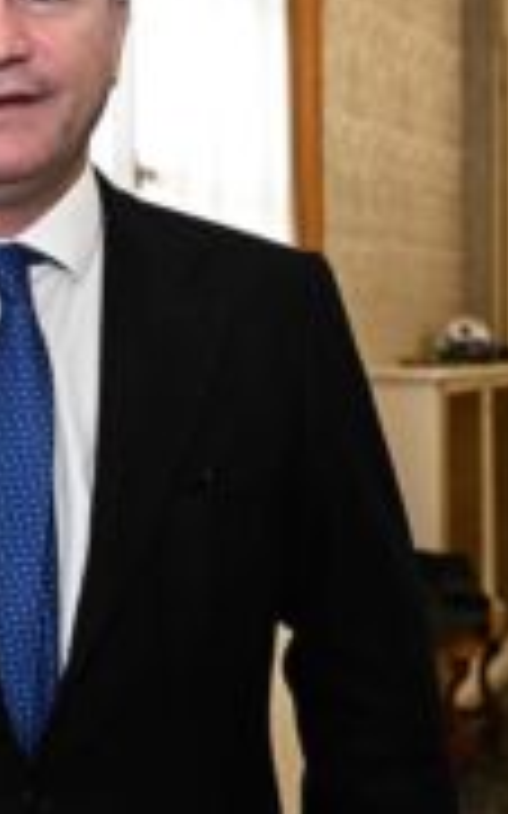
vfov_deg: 28.8
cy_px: 277
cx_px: -126
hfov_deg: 17.3
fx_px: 1577
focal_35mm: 71
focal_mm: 31.5
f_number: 5
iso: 1800
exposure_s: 1/100
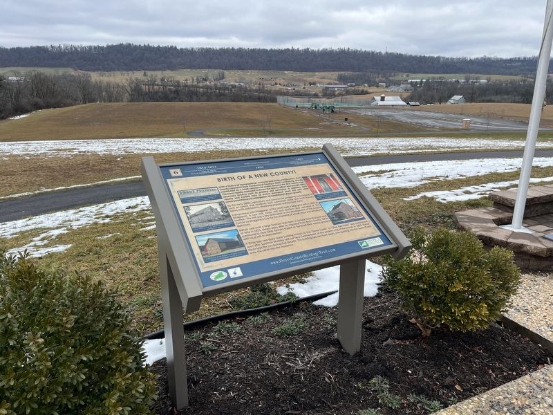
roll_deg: -1.6
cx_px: 276
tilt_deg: -15.7
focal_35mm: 26
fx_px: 415
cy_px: 208
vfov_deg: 53.1
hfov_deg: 67.3
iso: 50
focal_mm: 5.1
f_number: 1.6
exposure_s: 1/1325
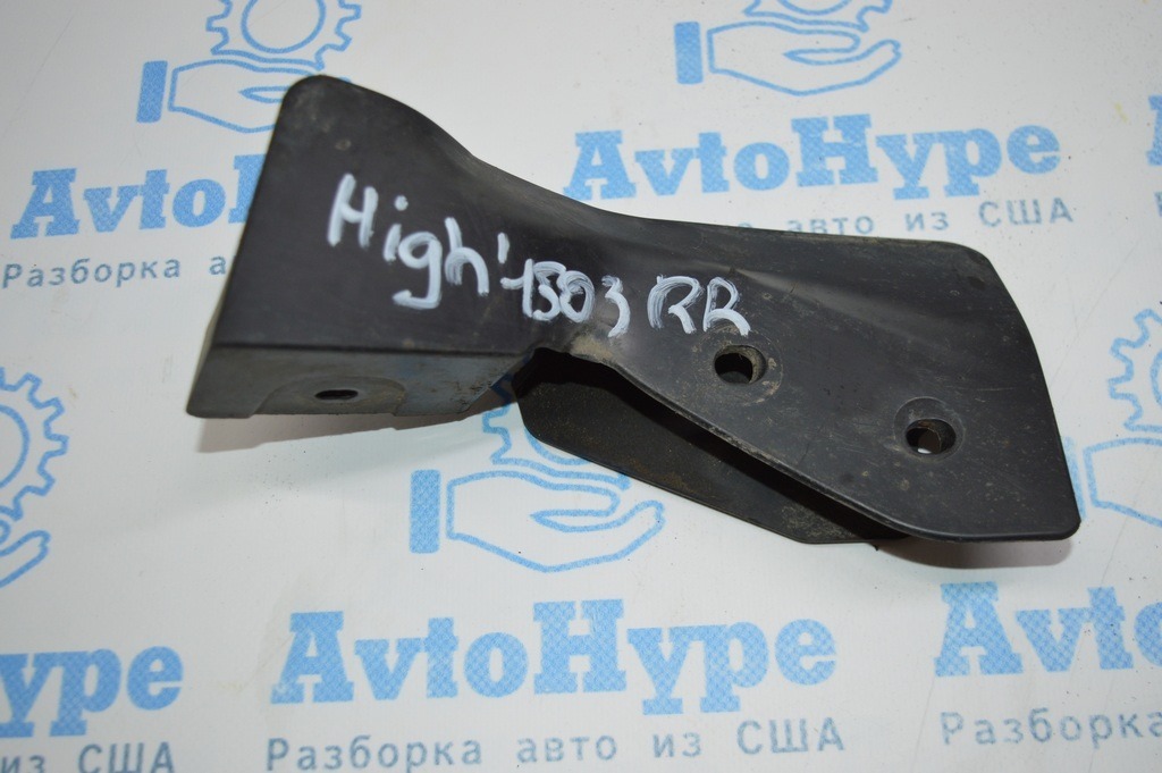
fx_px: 1306
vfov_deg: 33.0
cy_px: 386
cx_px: 581
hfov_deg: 48.0
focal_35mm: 40
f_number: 4
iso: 400
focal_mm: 27
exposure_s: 1/125
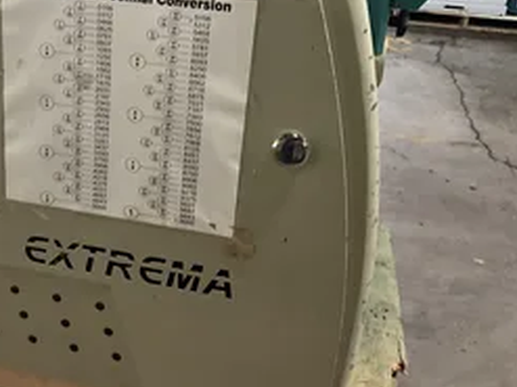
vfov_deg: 30.2
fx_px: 702
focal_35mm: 47
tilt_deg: -20.6
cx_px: 144
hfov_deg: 39.6
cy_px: 82
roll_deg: -0.5
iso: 320
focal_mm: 3
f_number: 1.8
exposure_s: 1/40
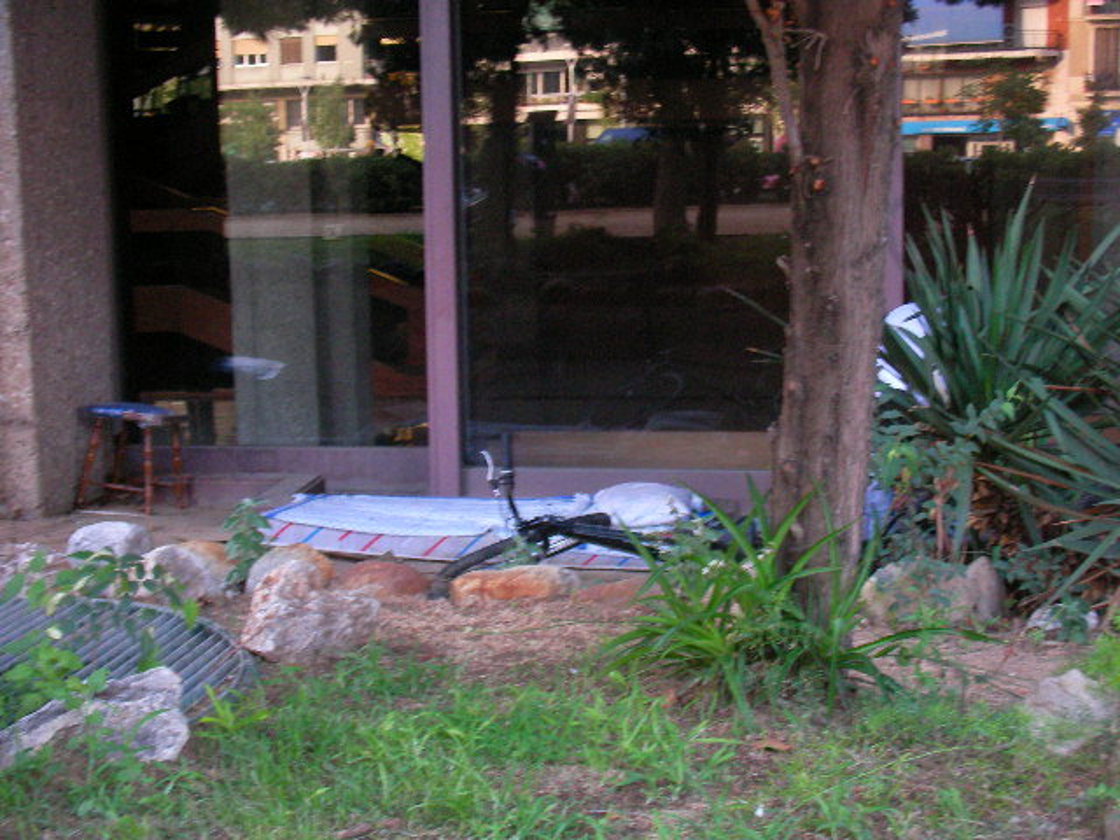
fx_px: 2006
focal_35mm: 62
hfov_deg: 31.2
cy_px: 420
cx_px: 560
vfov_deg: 23.7
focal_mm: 9.4
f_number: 3.6
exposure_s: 1/39
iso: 214
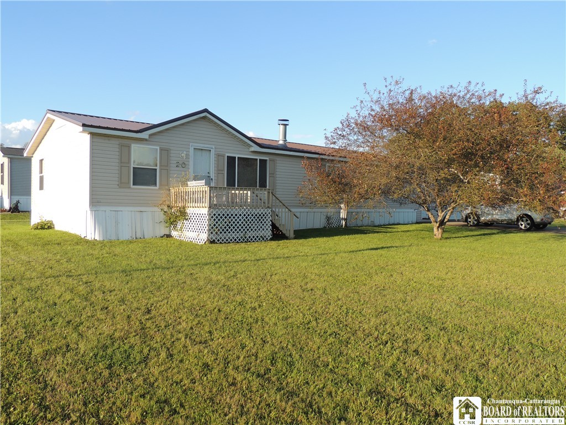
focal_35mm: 28
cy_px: 212
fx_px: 458
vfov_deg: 49.7
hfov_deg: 63.4
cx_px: 283
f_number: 3.1
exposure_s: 1/500
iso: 100
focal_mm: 4.9
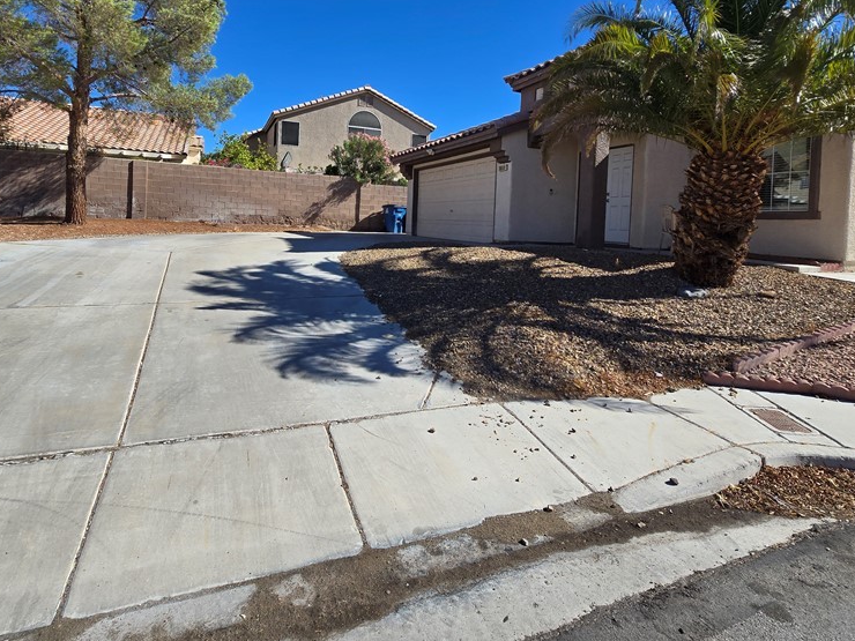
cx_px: 408
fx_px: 445
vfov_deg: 70.3
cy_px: 234
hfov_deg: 87.7
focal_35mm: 18
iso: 50
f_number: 2.2
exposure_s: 1/2572
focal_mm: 2.2
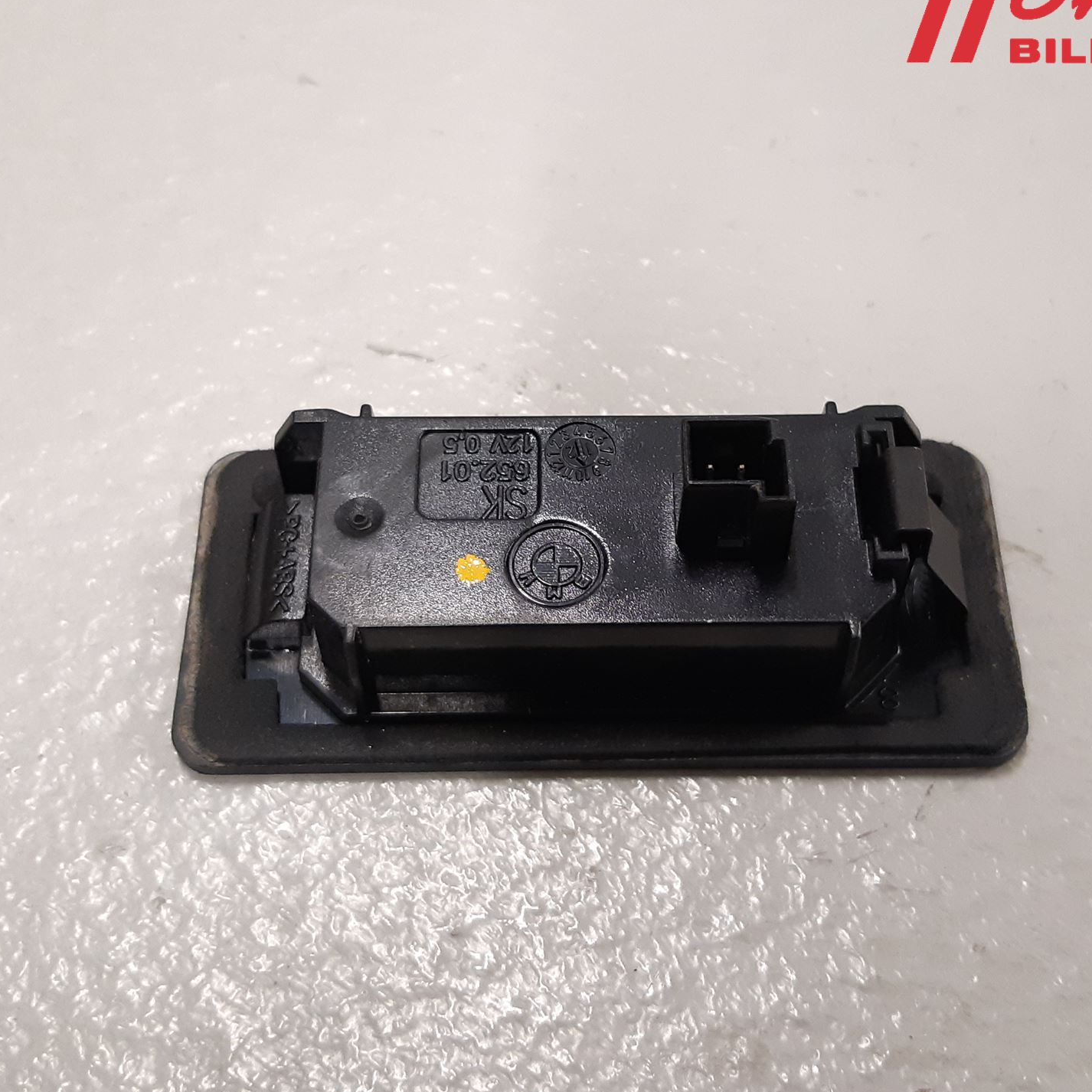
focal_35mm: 33
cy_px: 521
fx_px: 1178
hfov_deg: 49.7
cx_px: 593
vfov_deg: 49.7
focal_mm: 3.93
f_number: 1.7
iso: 250
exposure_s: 1/50
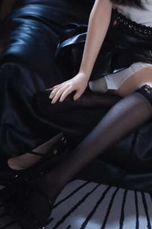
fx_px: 875
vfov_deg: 14.7
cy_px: 25
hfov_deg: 9.9
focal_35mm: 138
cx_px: 132
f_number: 2.8
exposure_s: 1/160
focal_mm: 70
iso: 400
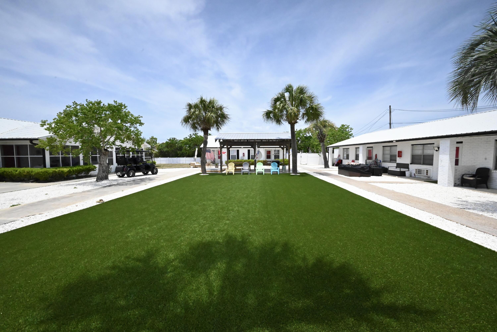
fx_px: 193
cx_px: 248
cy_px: 166
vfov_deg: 81.2
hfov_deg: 104.2
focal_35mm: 14
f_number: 16
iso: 12800
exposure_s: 1/8000
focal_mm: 14
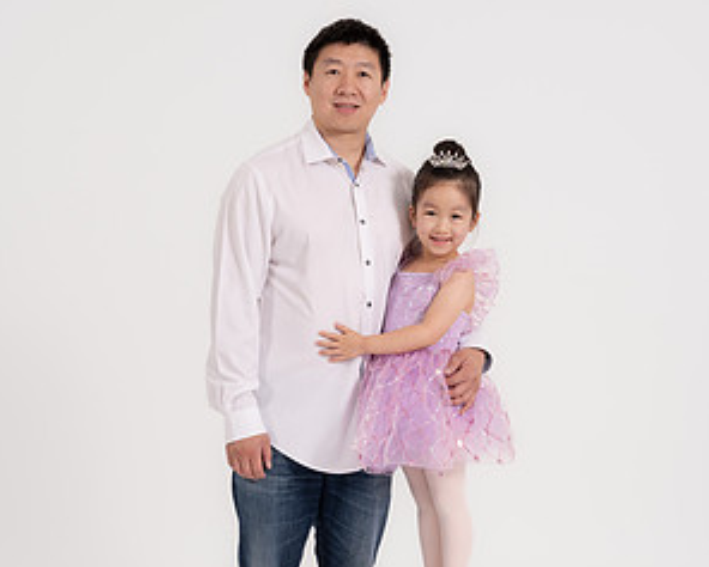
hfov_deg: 28.3
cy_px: 347
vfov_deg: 22.8
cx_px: 352
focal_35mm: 67
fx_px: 1406
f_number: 10
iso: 400
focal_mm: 47
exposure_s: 1/125
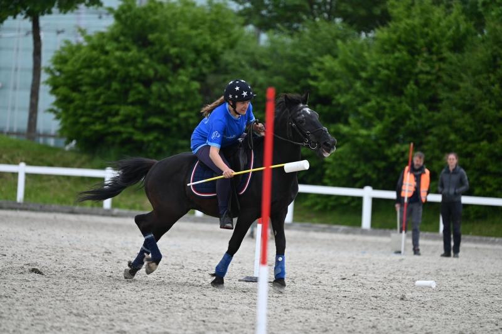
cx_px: 251
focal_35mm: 260
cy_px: 167
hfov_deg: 7.9
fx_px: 3622
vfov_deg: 5.3
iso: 720
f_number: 5
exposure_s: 1/1250
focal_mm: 260
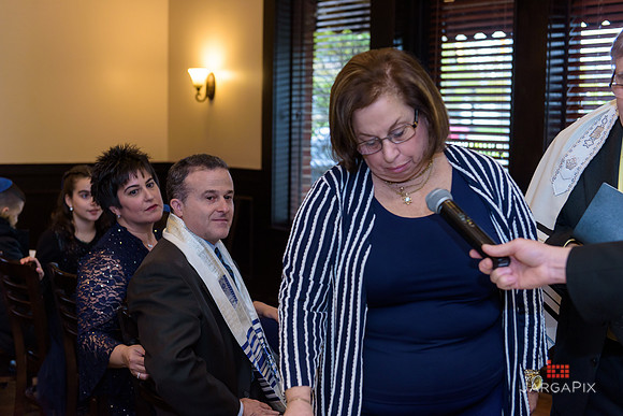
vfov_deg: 24.6
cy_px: 208
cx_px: 312
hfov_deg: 36.2
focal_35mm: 55
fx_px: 952
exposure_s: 1/125
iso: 1250
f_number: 3.2
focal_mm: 55
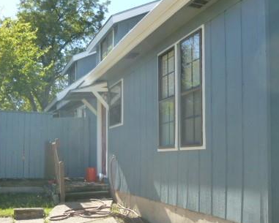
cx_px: 142
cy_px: 150
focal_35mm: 41
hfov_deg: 44.8
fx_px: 339
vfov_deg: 36.1
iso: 125
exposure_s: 1/250
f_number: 3.3
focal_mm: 4.5
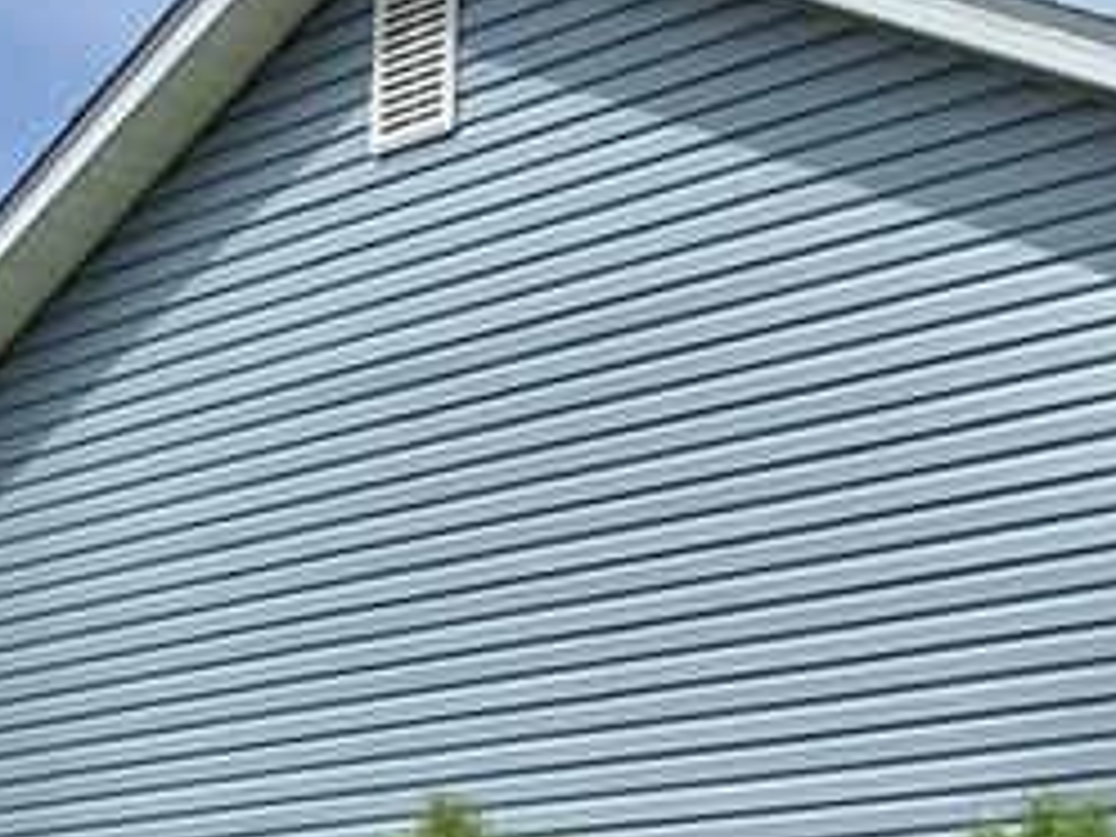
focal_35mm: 99
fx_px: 3192
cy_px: 909
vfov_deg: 14.6
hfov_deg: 18.0
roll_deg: -0.7
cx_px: 1598
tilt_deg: +3.6
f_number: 1.78
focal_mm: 6.76
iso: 80
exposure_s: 1/9091
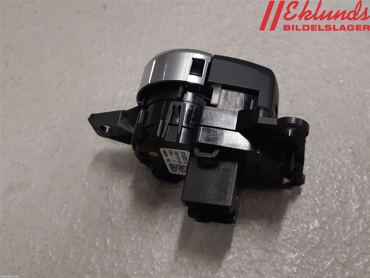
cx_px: 185
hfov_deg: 67.3
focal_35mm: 26
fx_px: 278
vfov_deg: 53.1
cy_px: 139
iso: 100
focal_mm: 3.93
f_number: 1.7
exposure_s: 1/50
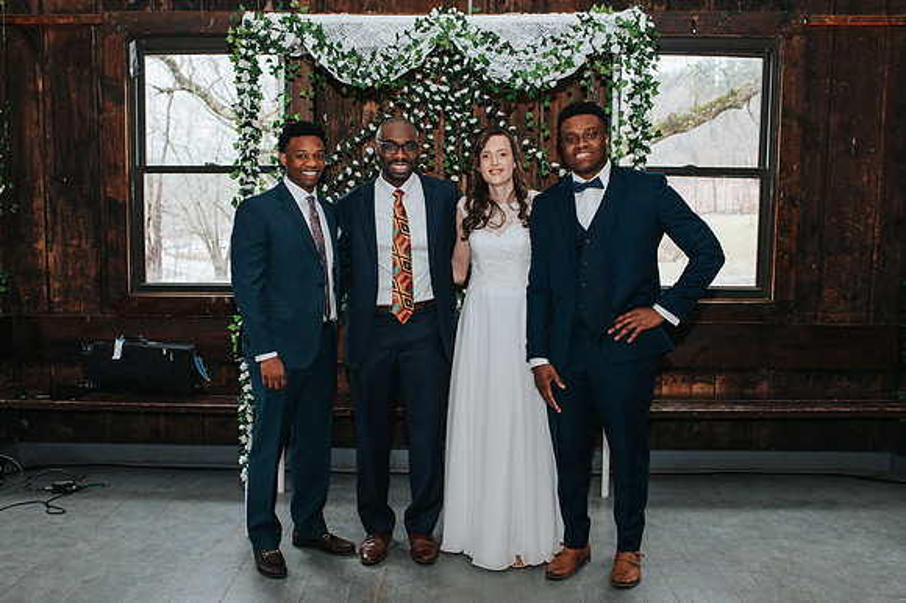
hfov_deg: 51.1
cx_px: 429
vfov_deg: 35.3
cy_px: 315
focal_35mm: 38
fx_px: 948
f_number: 4.5
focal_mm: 35
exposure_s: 1/200
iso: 1000
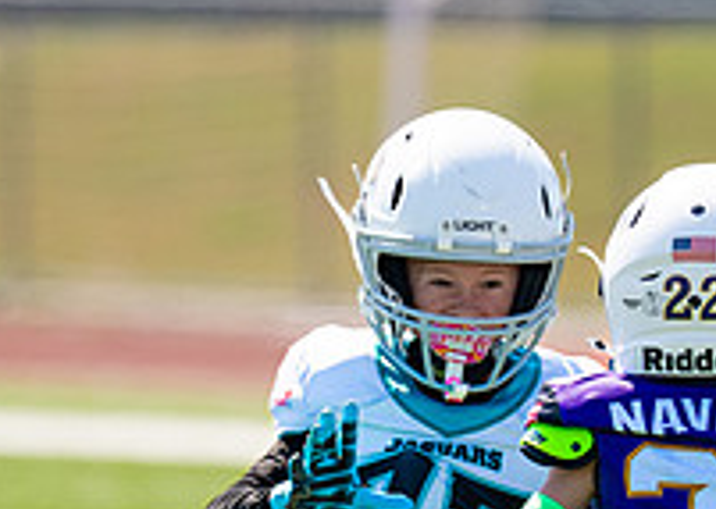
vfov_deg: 1.8
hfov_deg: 2.5
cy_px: 454
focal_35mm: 819
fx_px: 16632
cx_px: 476
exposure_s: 1/2000
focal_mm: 200
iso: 100
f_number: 2.8
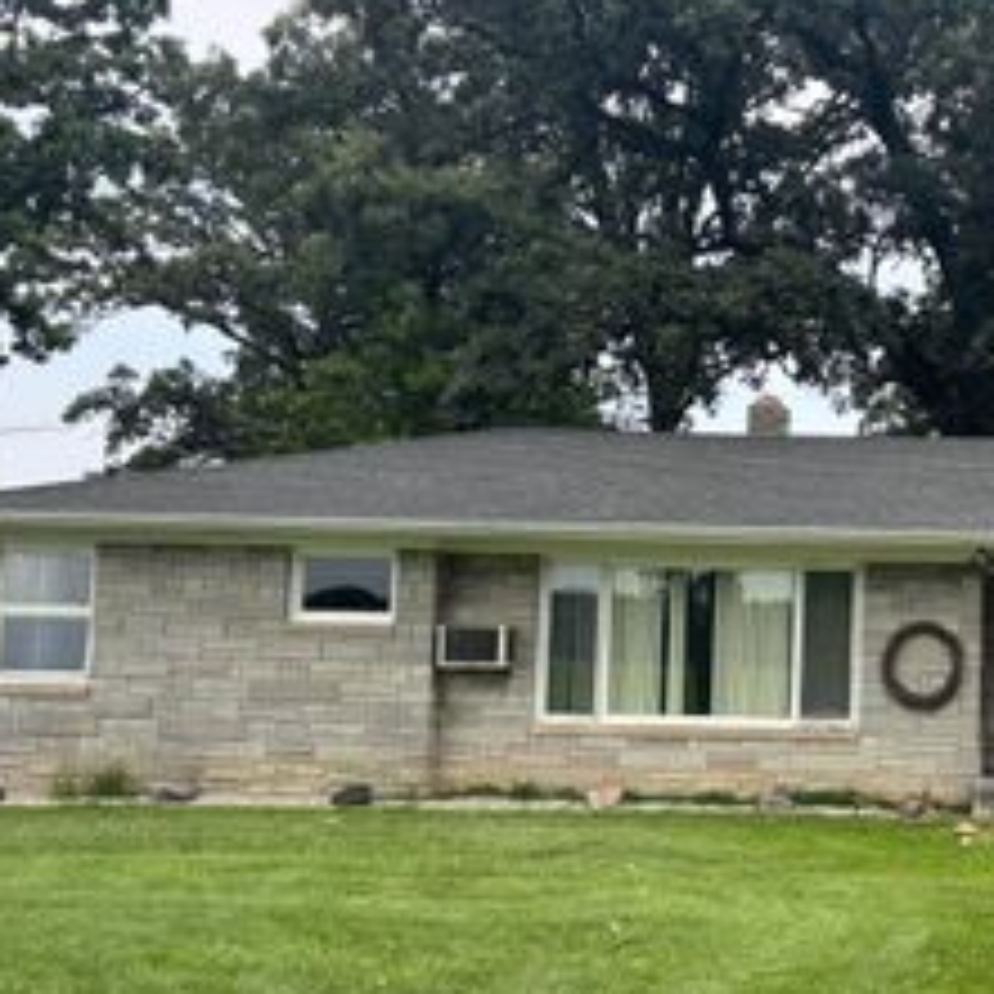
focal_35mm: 52
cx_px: 931
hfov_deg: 31.0
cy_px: 569
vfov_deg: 32.7
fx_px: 1689
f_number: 1.6
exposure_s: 1/742
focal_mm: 5.96
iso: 50
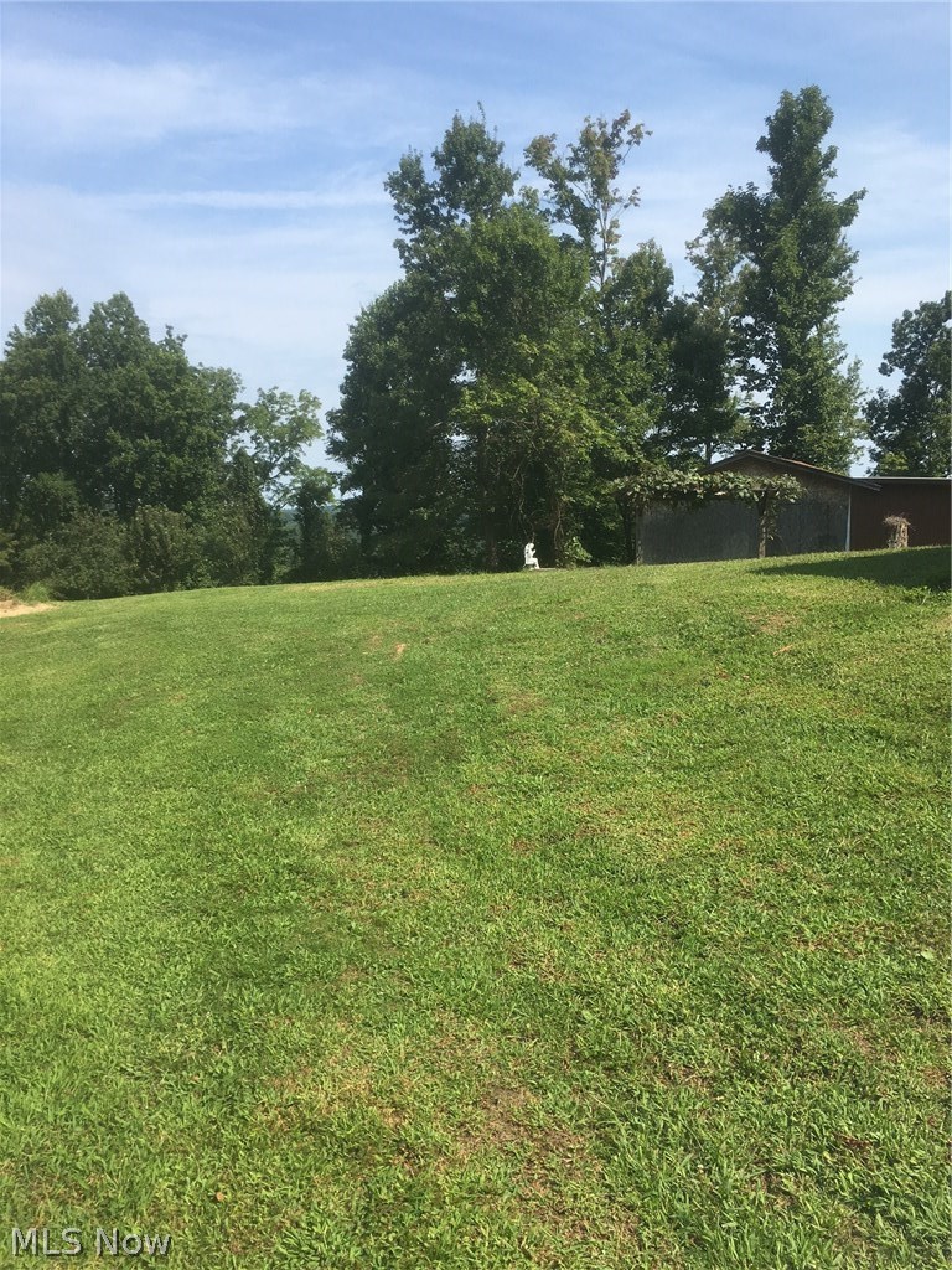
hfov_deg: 48.2
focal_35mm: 29
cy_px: 635
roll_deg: +0.6
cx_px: 476
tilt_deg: -8.2
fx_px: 1063
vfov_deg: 61.7
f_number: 2.2
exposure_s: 1/1538
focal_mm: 4.15
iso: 25
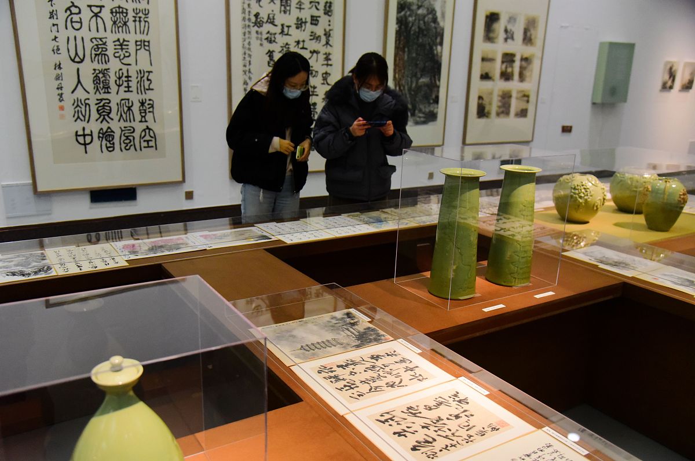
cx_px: 348
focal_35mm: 30
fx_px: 578
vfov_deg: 43.5
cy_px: 230
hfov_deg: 62.0
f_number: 4
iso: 3200
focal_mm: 30
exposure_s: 1/800
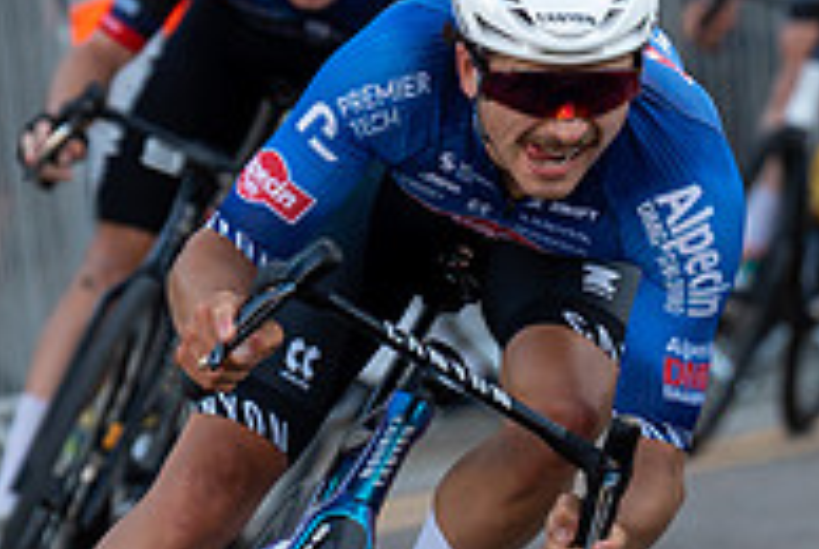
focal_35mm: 648
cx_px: 663
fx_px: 14764
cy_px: 440
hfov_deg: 3.2
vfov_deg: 2.1
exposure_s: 1/800
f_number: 3.2
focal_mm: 123
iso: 500
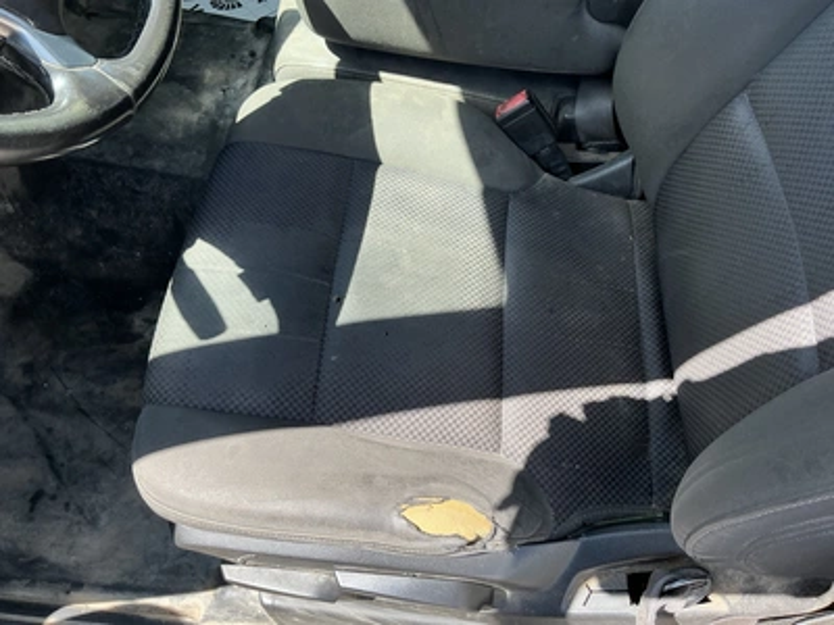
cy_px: 312
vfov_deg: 49.7
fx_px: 675
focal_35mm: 28
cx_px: 417
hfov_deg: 63.4
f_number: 1.8
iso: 25
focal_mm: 3
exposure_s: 1/207
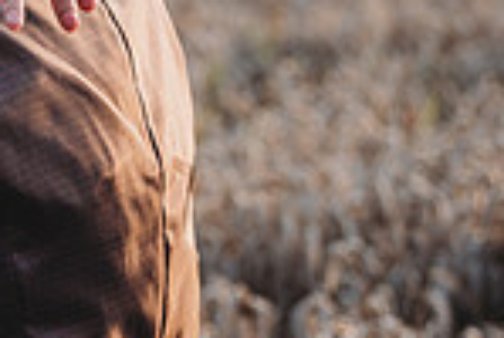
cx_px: -328
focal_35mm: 303
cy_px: 42
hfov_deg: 6.7
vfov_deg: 4.6
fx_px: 4250
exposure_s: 1/125
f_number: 4
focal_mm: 78
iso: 140
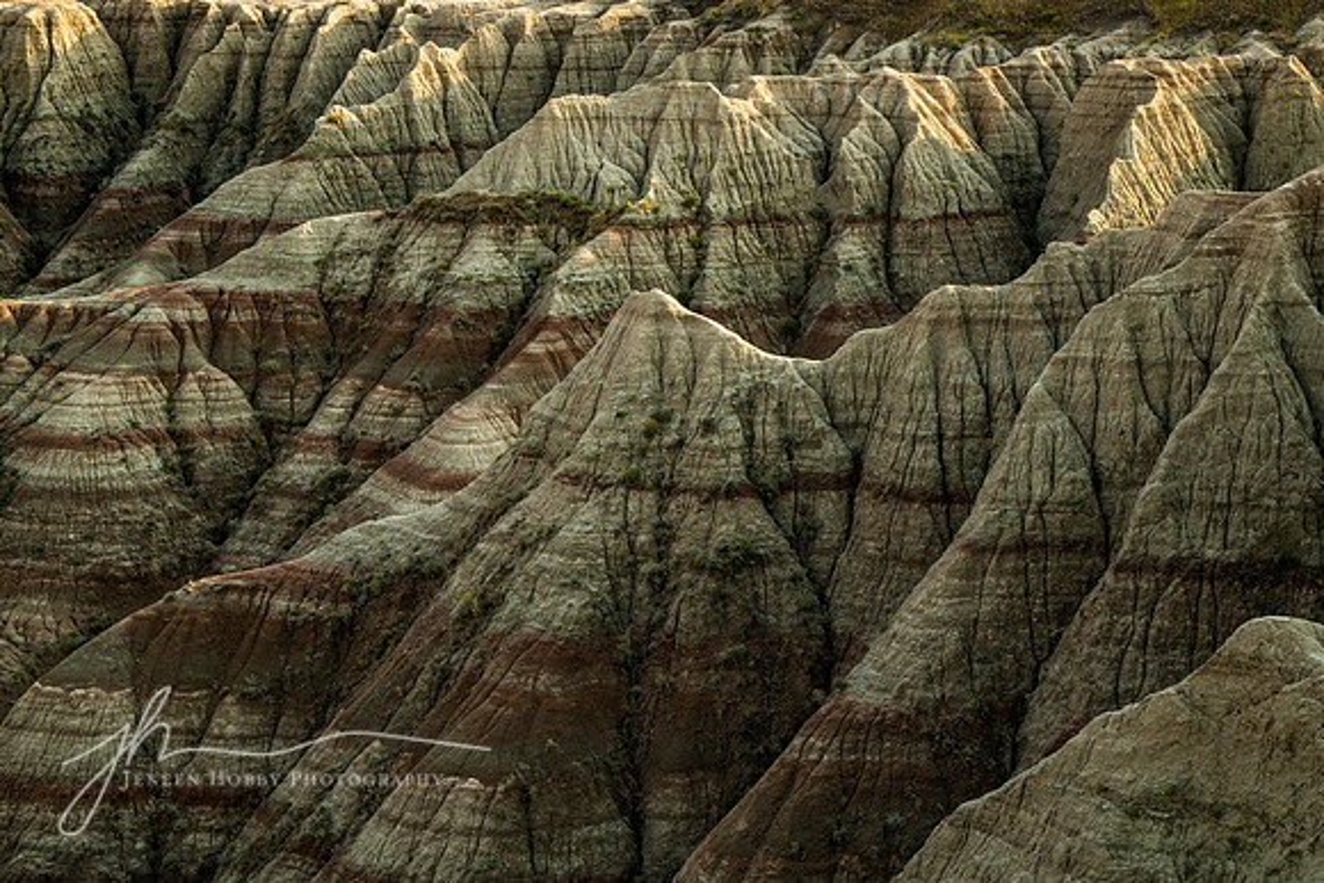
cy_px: 442
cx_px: 662
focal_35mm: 85
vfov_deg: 16.1
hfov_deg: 23.9
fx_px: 3127
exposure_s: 1/13
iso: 64
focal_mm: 85
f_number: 11
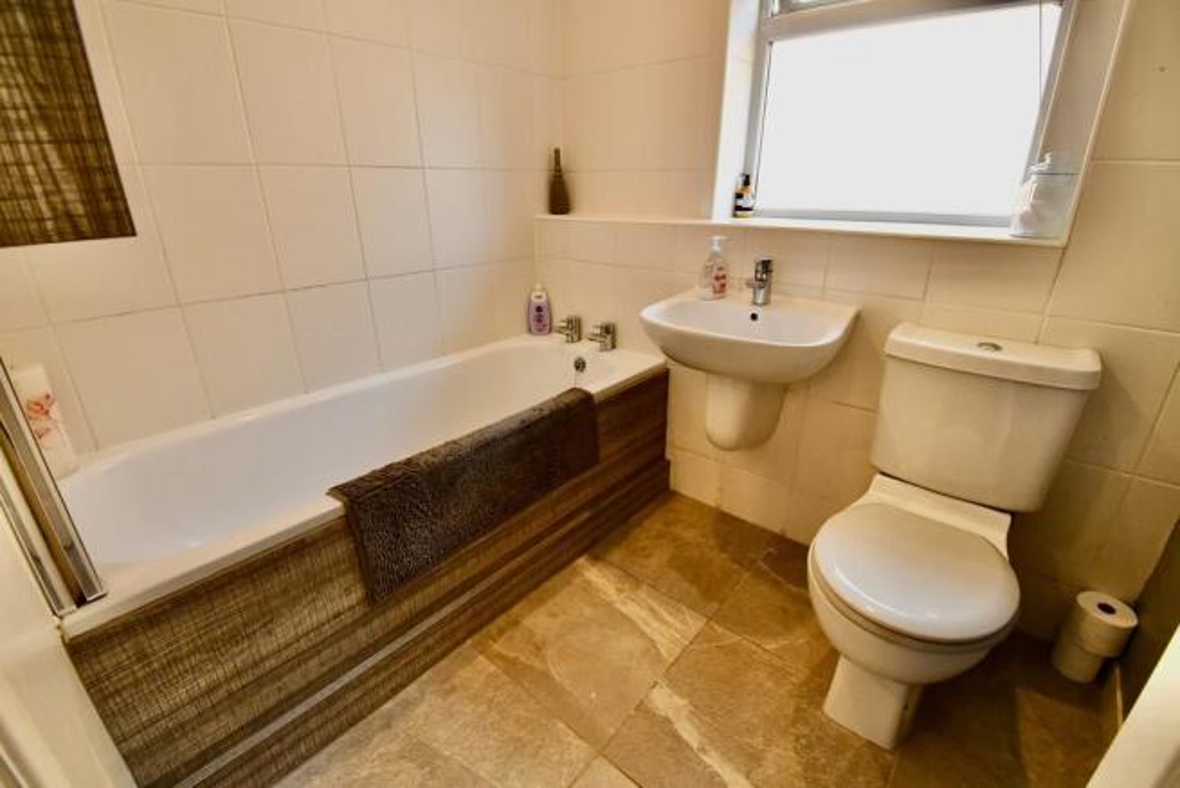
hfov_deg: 100.4
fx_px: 492
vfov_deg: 77.4
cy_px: 394
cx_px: 590
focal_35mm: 15
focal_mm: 10
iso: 1600
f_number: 6.3
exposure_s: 1/160
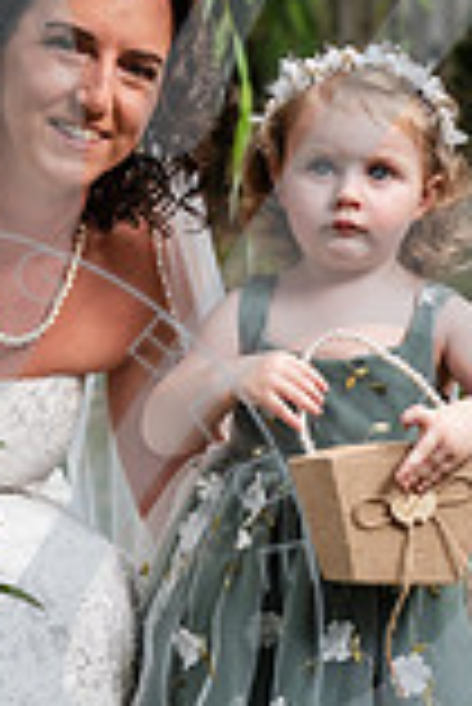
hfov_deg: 10.9
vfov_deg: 16.2
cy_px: 297
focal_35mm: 126
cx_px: 108
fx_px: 2472
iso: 100
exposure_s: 1/250
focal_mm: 44
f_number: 2.8
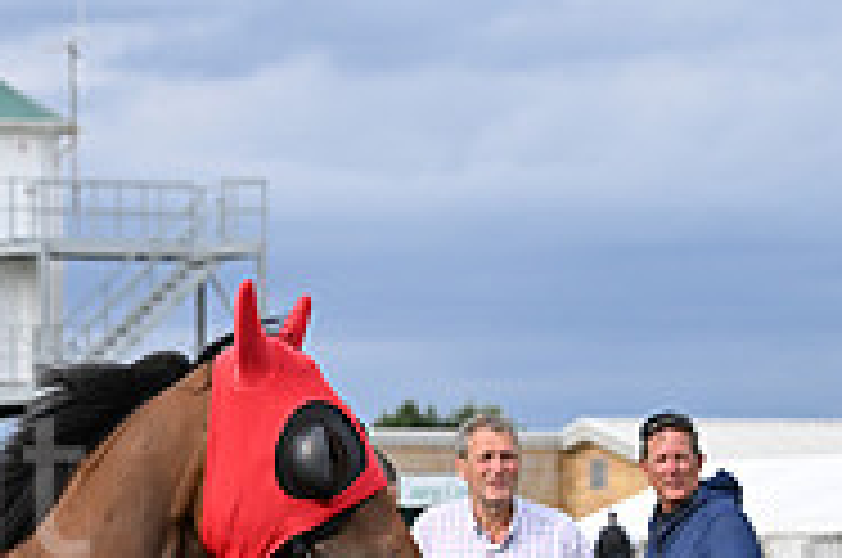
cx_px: -185
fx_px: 6654
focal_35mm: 285
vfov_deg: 4.8
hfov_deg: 7.2
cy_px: 774
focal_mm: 92
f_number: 5.6
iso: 640
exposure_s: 1/2000
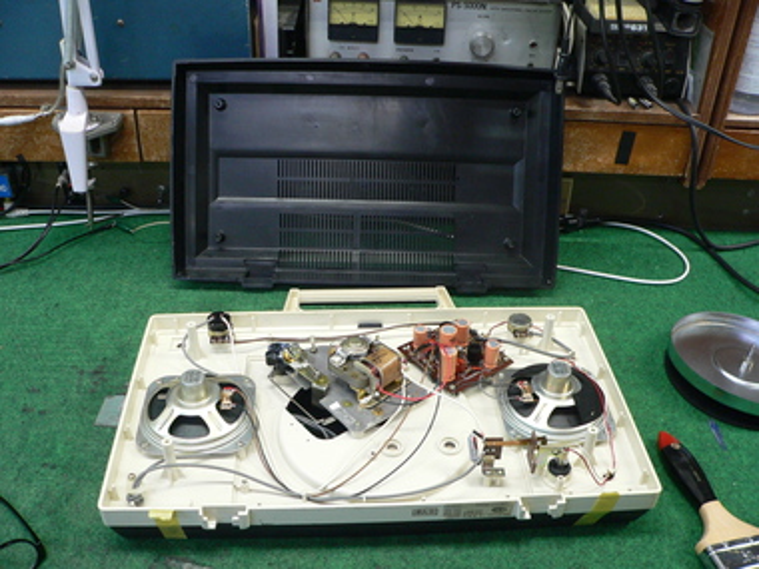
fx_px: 789
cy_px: 284
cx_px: 380
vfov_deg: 39.7
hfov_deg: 51.4
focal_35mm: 36
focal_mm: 6
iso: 200
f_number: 2.8
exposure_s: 1/20
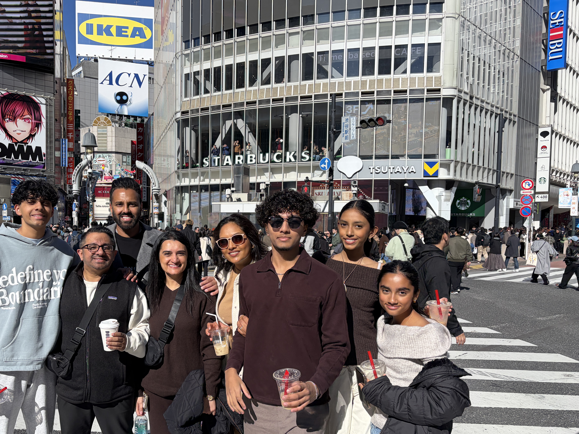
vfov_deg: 44.0
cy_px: 253
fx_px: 535
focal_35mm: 32
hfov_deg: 56.3
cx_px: 227
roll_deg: -0.4
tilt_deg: -2.5
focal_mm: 5.96
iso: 50
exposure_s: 1/4065
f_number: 1.6
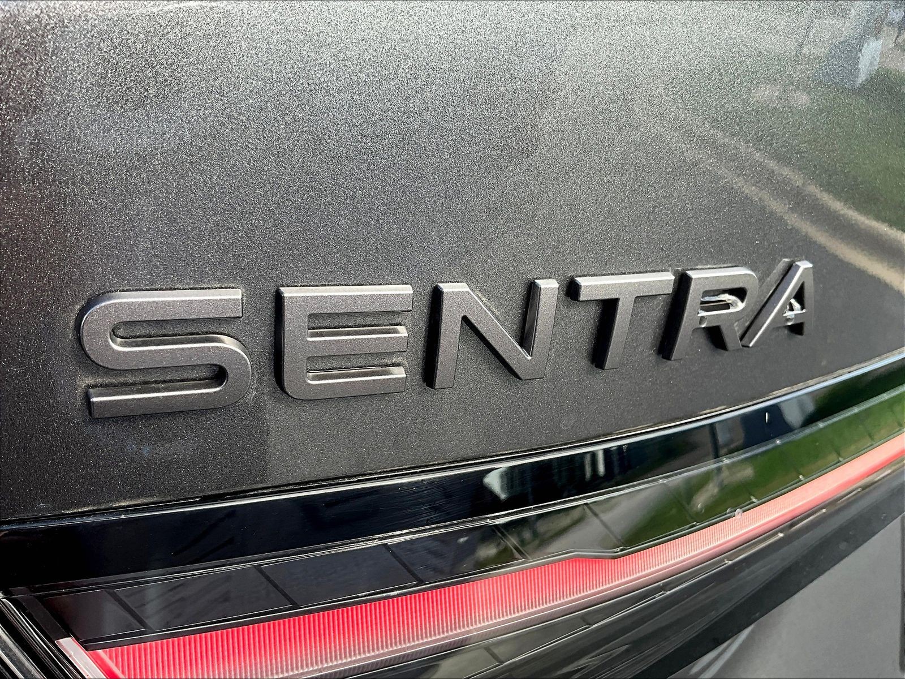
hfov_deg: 61.7
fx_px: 758
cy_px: 340
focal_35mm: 29
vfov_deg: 48.2
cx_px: 452
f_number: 1.8
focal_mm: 3
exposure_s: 1/227
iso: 20
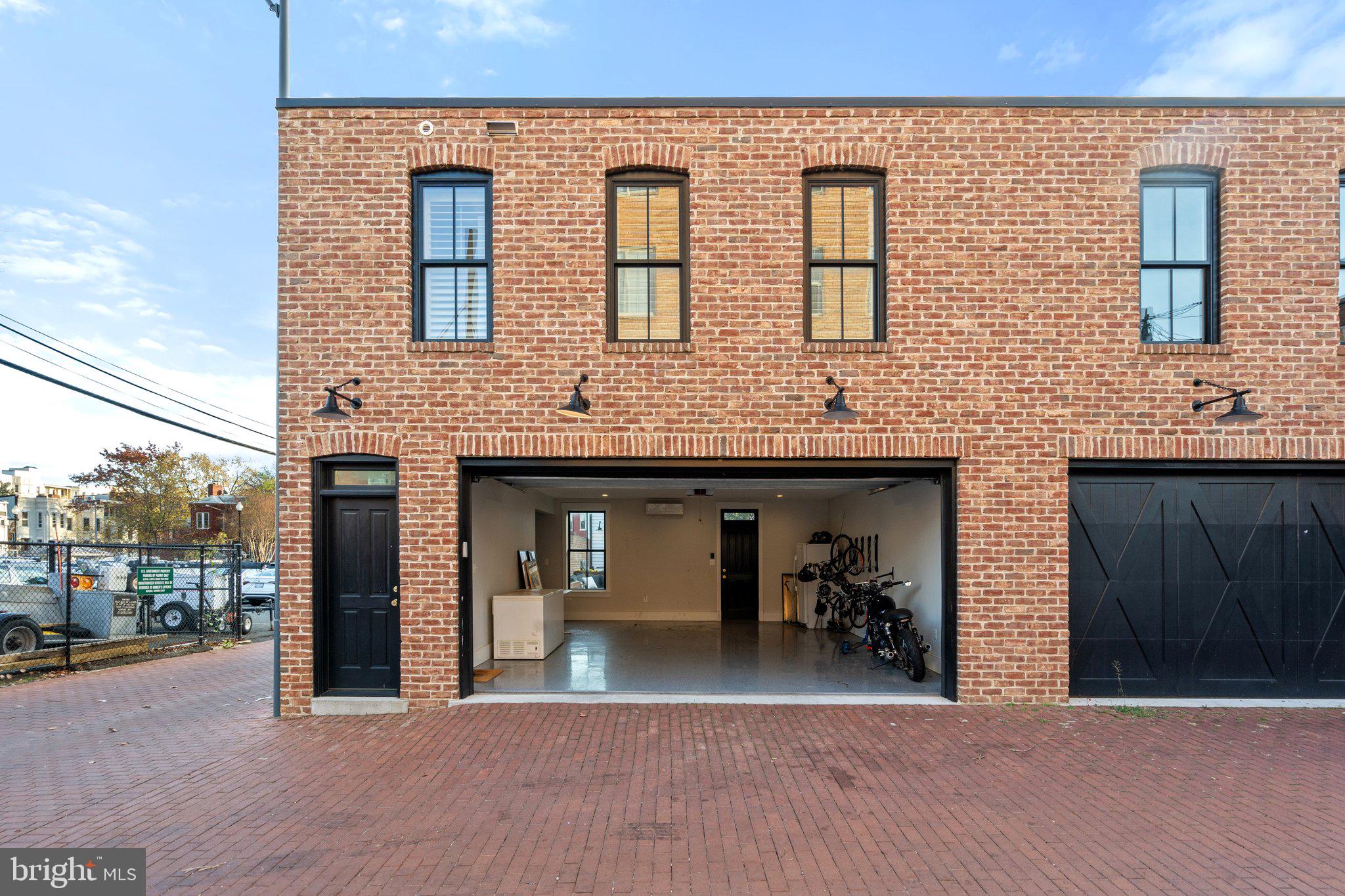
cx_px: 672
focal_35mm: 16
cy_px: 448
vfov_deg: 73.7
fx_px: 598
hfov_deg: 96.7
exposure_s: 1/30
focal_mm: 16
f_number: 11
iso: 250
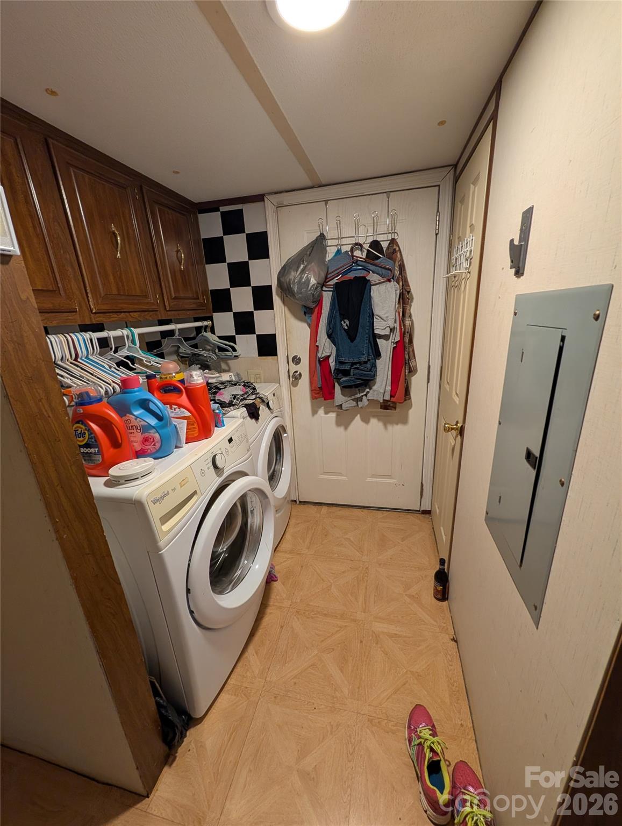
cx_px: 311
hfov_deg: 94.7
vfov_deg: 110.4
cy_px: 413
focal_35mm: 12
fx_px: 287
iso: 200
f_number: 1.7
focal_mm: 2.02
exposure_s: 1/60
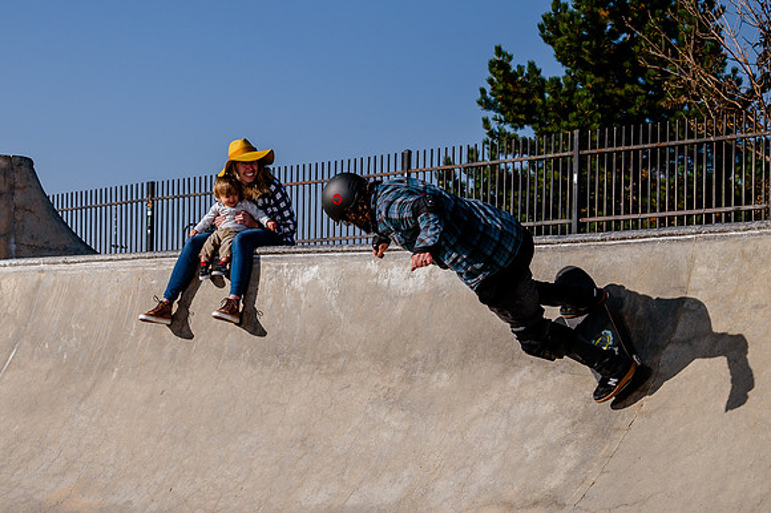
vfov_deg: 14.6
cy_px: 184
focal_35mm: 93
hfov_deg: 21.8
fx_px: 1996
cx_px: 257
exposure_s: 1/640
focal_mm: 58
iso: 200
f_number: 10
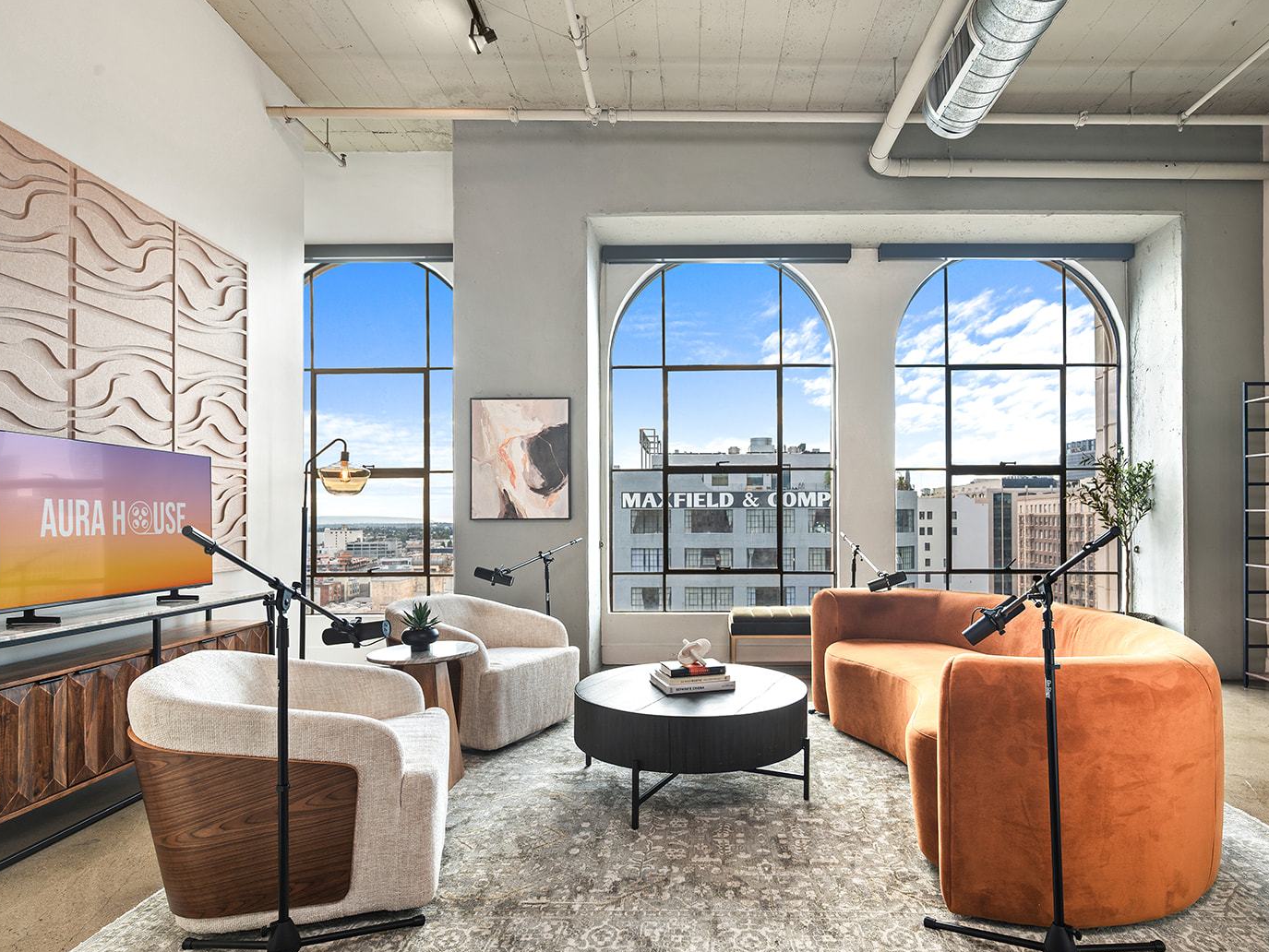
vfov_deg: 68.7
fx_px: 697
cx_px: 697
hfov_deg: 84.4
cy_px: 487
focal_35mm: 19
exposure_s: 1/13
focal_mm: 17
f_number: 9
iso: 200
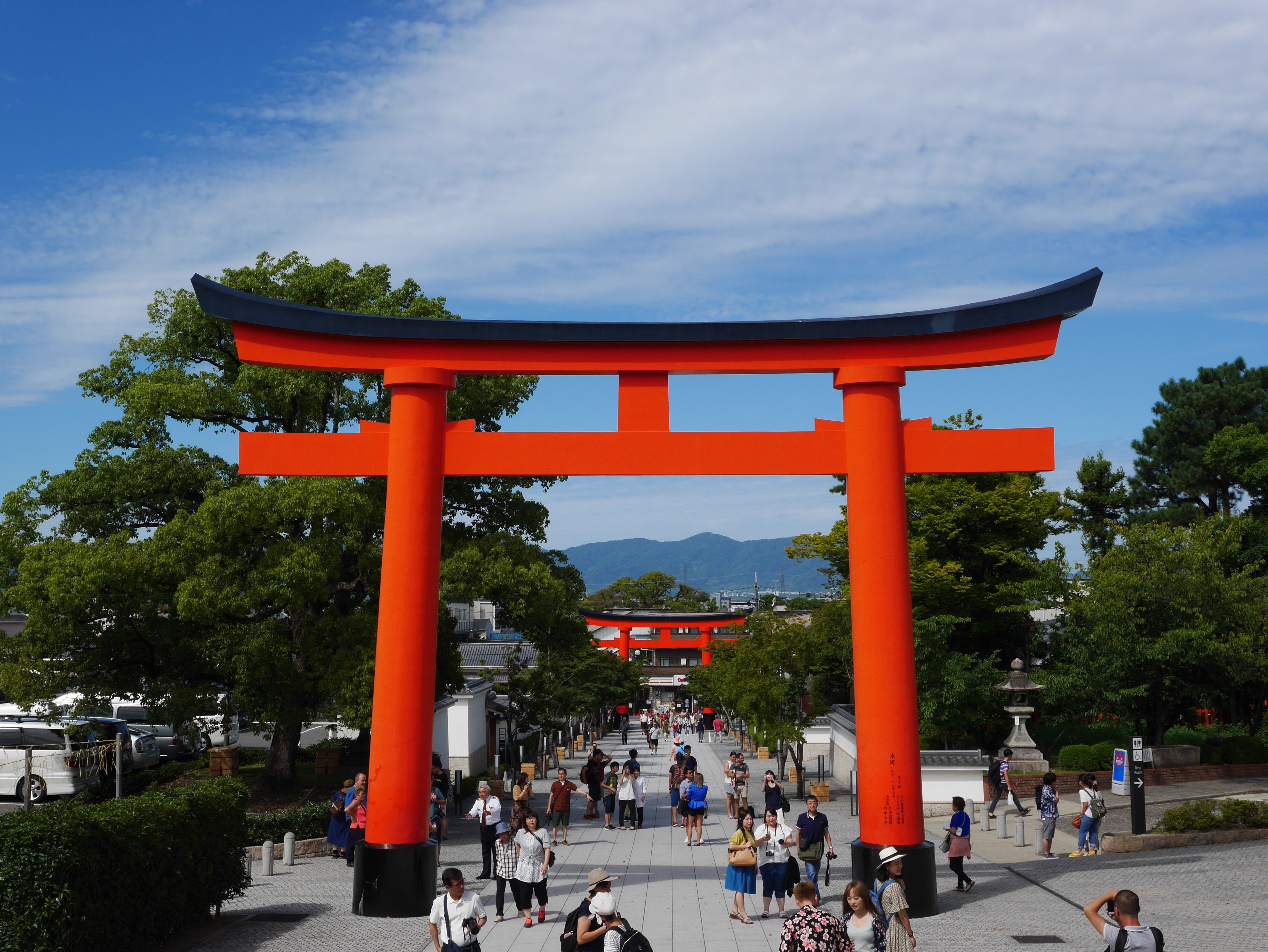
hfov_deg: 42.9
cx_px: 634
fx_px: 1612
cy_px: 476
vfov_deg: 32.9
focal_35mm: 44
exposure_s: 1/500
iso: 200
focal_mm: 22
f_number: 11
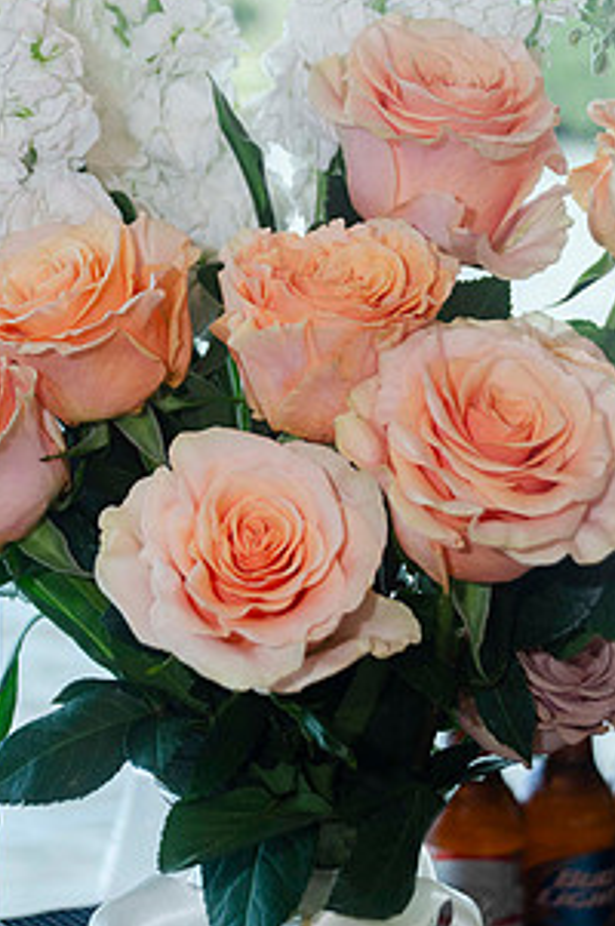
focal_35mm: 112
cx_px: 249
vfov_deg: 18.2
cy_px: 326
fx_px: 2876
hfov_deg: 12.2
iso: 400
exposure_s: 1/60
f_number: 5.6
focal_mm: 50
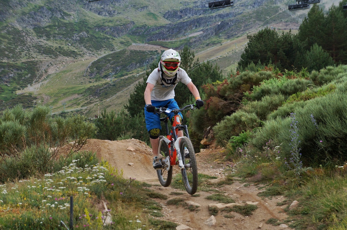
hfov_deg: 24.6
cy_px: 115
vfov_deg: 16.5
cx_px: 174
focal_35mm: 82
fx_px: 794
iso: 400
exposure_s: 1/800
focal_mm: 55
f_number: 5.6
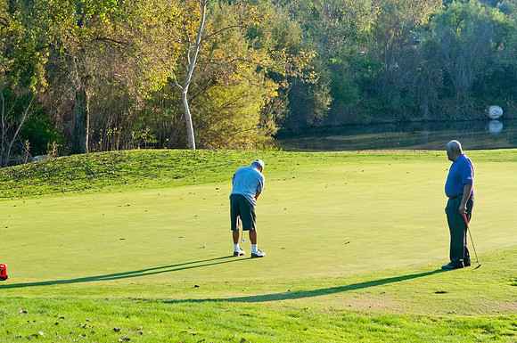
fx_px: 1183
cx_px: 258
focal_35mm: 82
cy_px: 172
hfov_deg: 24.6
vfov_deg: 16.5
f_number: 7.1
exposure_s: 1/200
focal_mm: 55
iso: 500
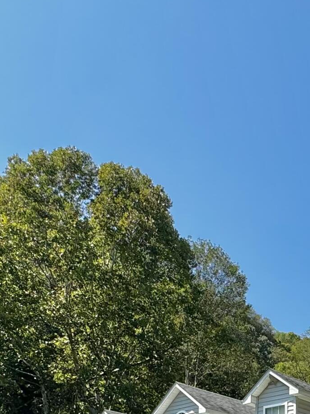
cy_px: 454
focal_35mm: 46
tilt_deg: +8.5
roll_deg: -0.8
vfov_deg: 35.4
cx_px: 301
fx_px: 549
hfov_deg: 29.7
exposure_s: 1/1063
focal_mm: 2.22
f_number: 2.2
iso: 50
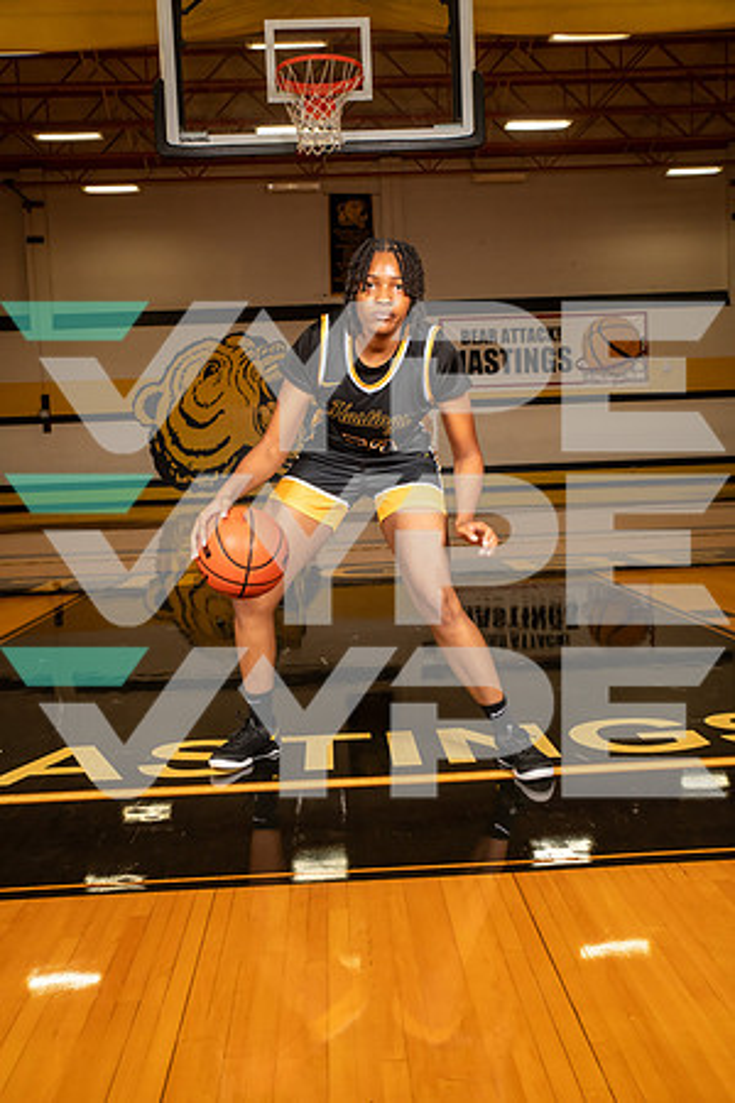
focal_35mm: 36
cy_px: 552
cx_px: 368
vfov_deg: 53.1
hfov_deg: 36.9
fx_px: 1102
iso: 640
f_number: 7.1
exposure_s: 1/400
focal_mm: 36
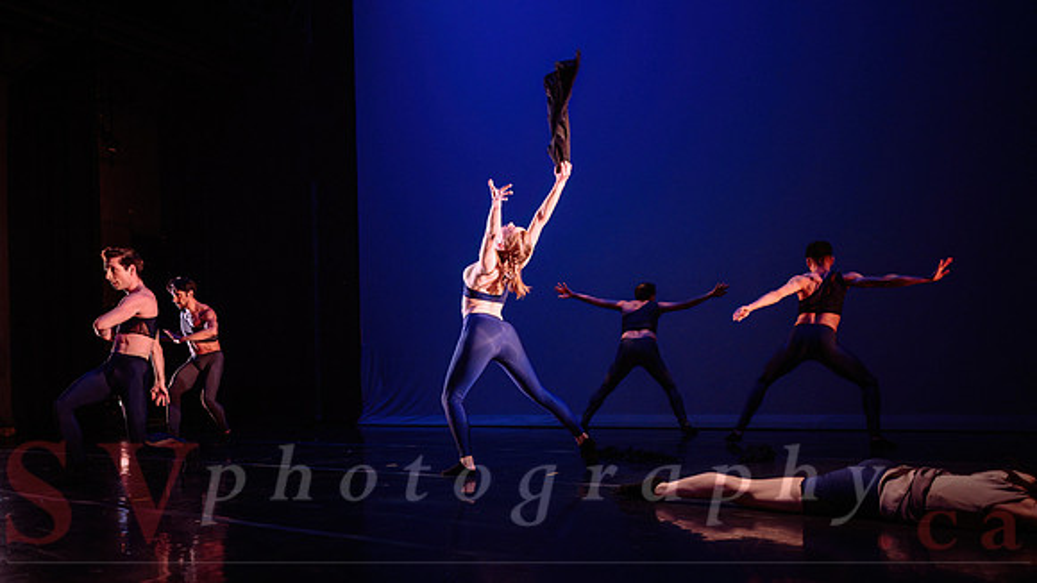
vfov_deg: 40.0
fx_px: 795
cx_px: 453
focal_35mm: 29
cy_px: 359
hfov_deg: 66.0
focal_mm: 24
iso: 1000
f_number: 1.4
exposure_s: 1/320
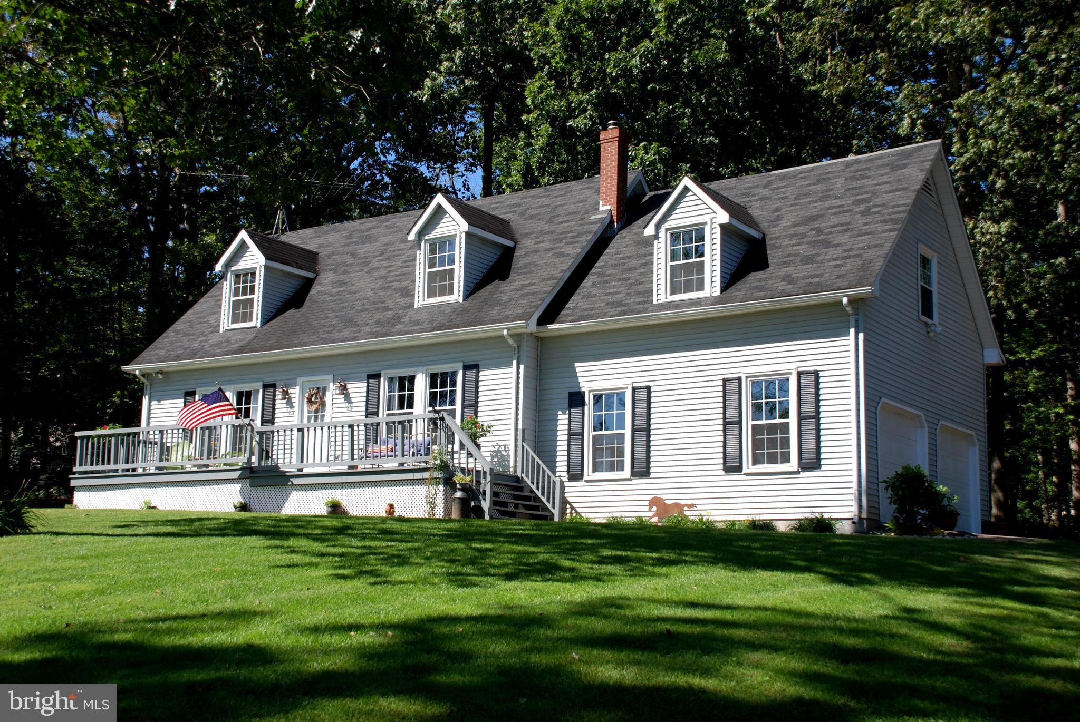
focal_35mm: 46
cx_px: 540
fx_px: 1396
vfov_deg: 29.0
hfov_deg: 42.3
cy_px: 361
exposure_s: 1/200
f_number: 7.1
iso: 100
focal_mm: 31
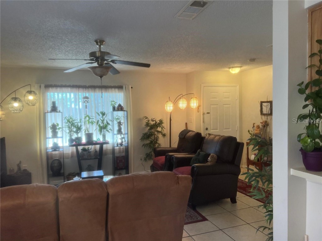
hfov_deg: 67.3
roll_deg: +1.0
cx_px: 161
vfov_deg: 53.1
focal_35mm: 26
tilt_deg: -2.4
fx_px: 242
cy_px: 120
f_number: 1.5
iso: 125
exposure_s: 1/120
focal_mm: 5.7
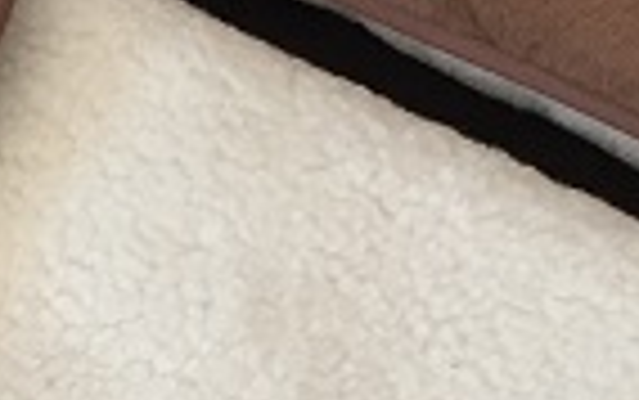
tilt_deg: -57.2
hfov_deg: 12.1
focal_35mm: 173
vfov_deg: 7.4
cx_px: 396
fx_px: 3015
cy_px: 697
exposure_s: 1/33
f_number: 2.2
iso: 40
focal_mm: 4.15
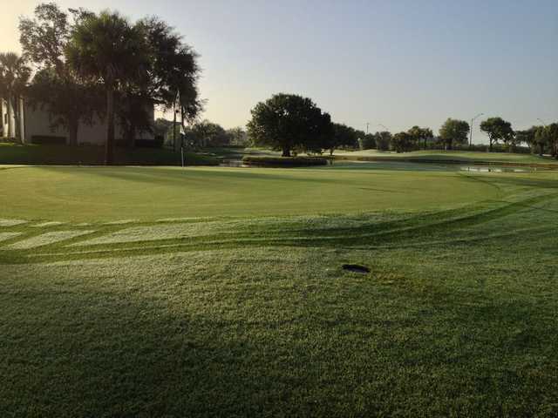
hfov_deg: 52.6
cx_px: 279
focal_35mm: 35
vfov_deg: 40.7
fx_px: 564
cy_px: 209
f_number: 2.4
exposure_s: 1/935
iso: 50
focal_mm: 4.28
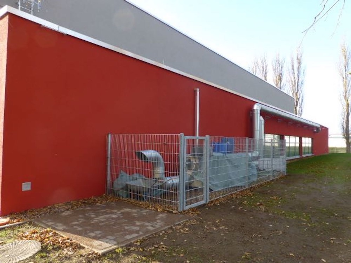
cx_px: 176
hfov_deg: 71.6
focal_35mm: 24
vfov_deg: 56.8
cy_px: 132
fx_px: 243
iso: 100
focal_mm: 4.3
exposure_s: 1/100
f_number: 4
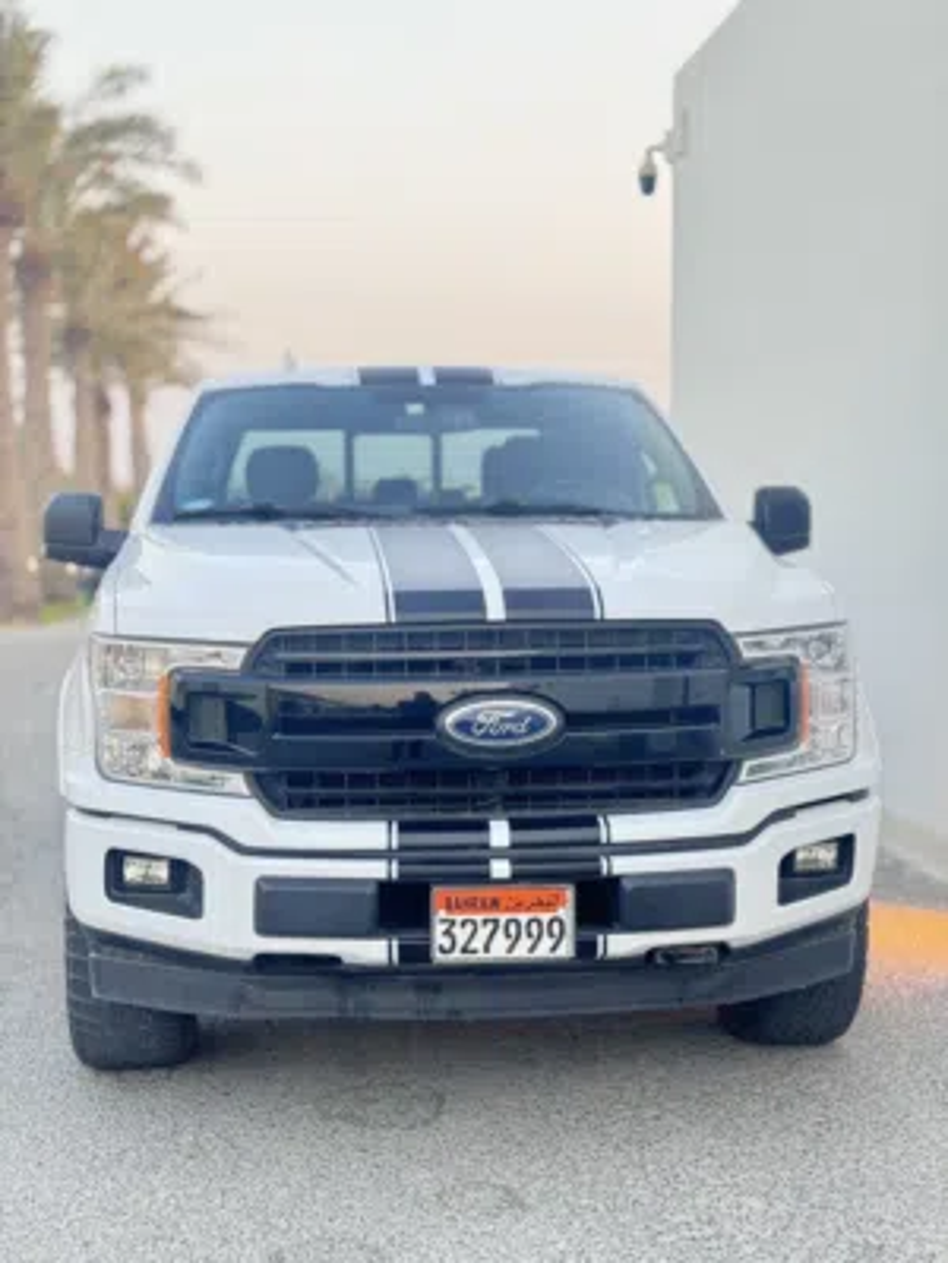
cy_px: 632
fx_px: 1753
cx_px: 474
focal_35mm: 48
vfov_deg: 39.7
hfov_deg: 30.3
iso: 125
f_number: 1.78
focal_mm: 6.76
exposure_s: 1/50
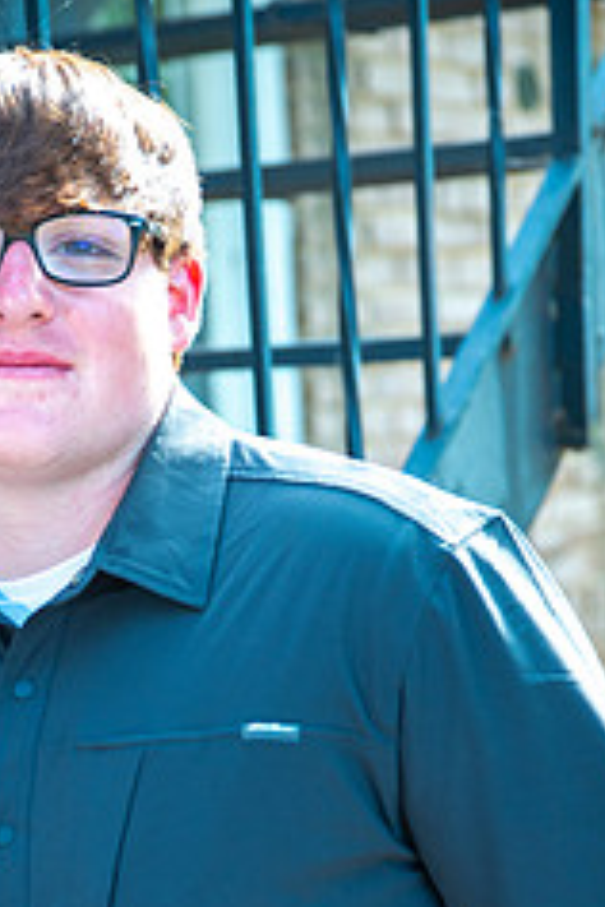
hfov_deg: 12.4
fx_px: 2773
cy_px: 754
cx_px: 100
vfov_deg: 18.4
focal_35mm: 110
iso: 320
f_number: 3.2
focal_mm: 58
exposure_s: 1/125
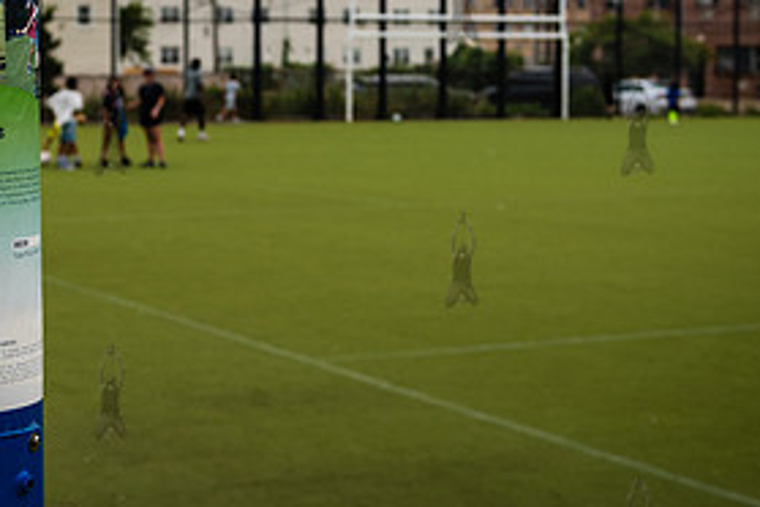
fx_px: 1731
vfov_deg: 16.6
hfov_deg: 24.2
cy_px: 127
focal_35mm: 82
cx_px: 109
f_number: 4
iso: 250
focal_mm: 38
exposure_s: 1/2000
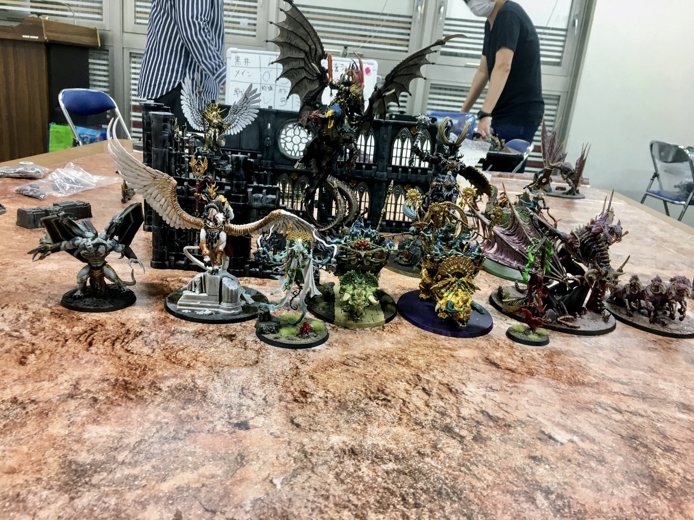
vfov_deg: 48.2
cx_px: 347
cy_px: 260
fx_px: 581
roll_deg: -5.6
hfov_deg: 61.7
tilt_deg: -17.4
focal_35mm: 29
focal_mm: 4.15
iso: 80
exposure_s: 1/30
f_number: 2.2
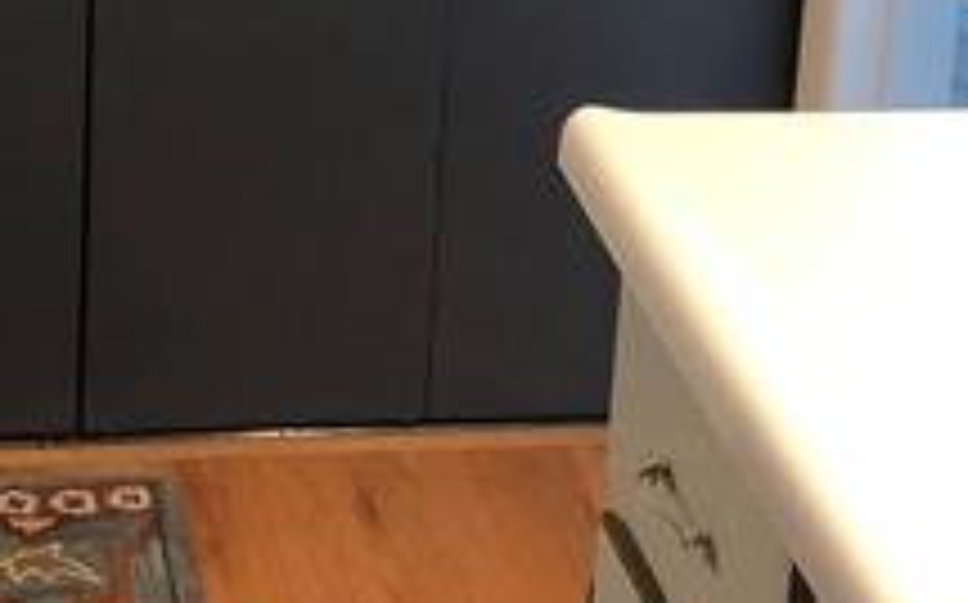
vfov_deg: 12.0
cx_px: 277
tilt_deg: -17.4
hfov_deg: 19.6
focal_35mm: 106
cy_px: -126
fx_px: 2794
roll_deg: -1.9
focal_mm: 3.99
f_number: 1.8
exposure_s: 1/15
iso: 100
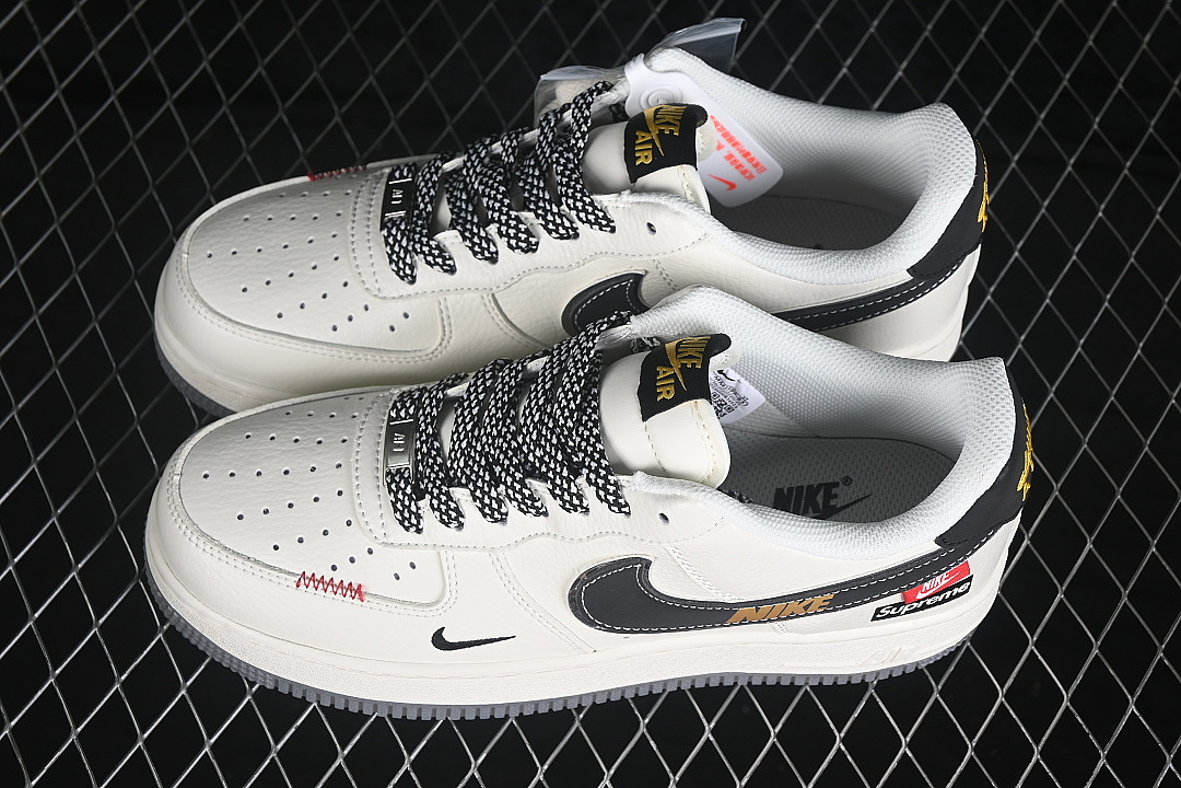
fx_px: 2460
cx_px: 590
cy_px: 394
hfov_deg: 27.0
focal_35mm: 75
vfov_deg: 18.2
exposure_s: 1/80
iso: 160
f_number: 7.1
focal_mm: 50
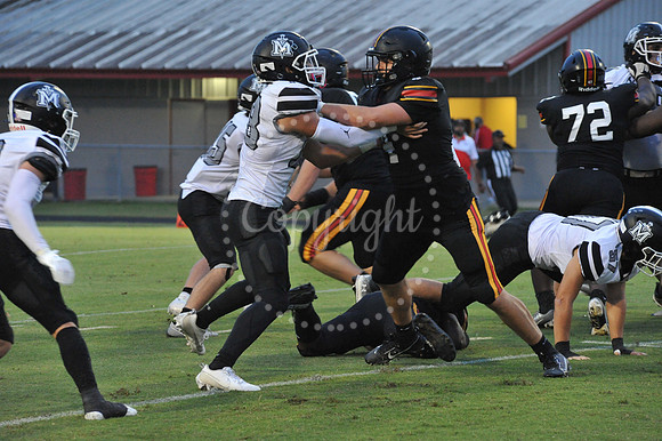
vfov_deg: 6.9
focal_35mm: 200
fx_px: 3676
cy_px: 220
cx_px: 331
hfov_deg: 10.3
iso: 5000
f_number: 6.3
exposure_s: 1/250
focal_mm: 200
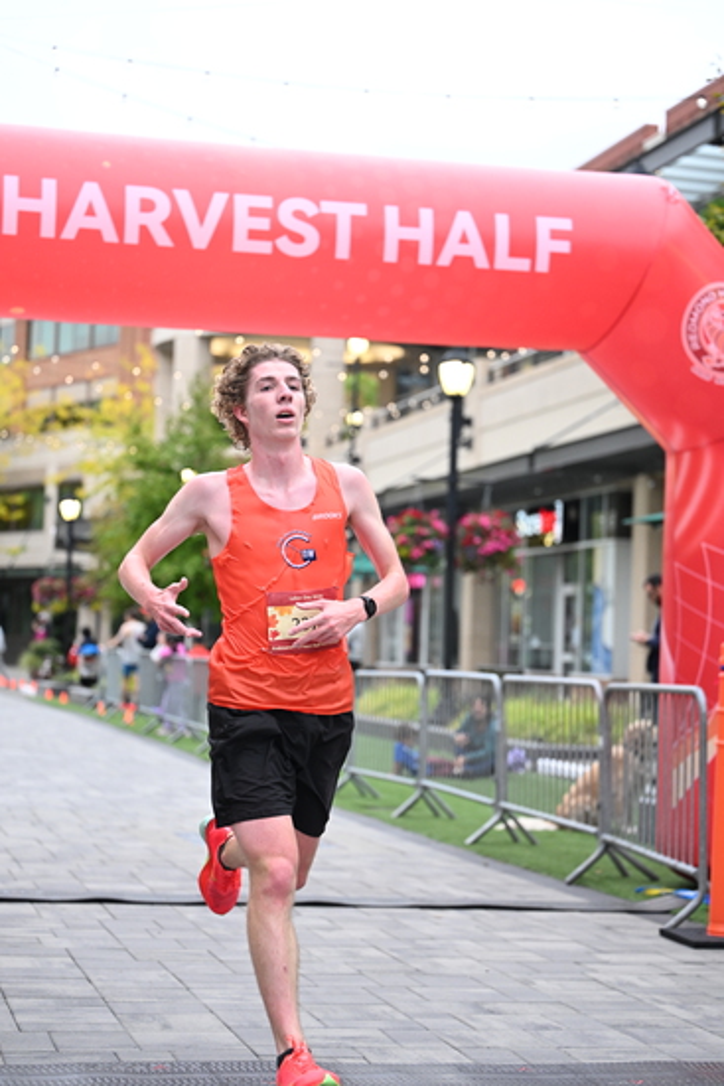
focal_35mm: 70
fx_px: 2110
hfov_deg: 19.5
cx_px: 362
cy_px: 543
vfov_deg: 28.8
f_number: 2.8
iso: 1600
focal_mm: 70
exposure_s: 1/800
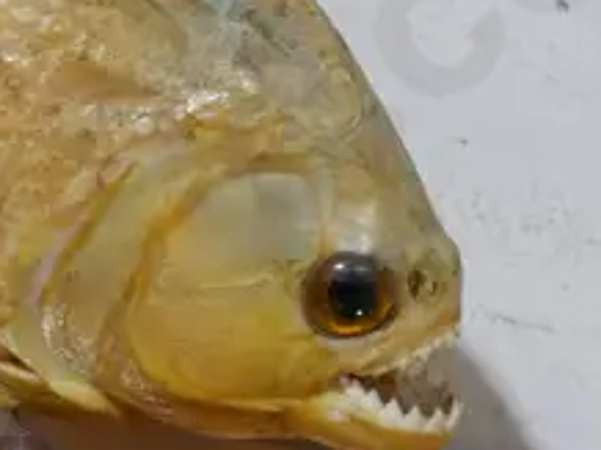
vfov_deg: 7.1
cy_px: 559
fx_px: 3590
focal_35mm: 207
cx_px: -267
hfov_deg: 9.3
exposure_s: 1/60
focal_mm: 22
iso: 500
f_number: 4.7
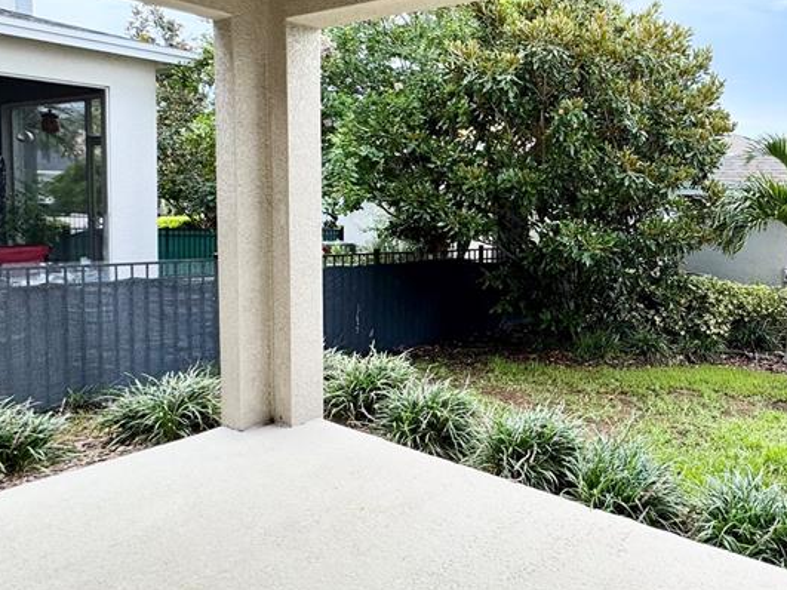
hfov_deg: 60.1
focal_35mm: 27
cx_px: 630
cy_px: 228
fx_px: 614
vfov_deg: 50.9
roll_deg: -1.2
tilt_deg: -3.0
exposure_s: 1/100
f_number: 2.2
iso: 40
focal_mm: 2.22
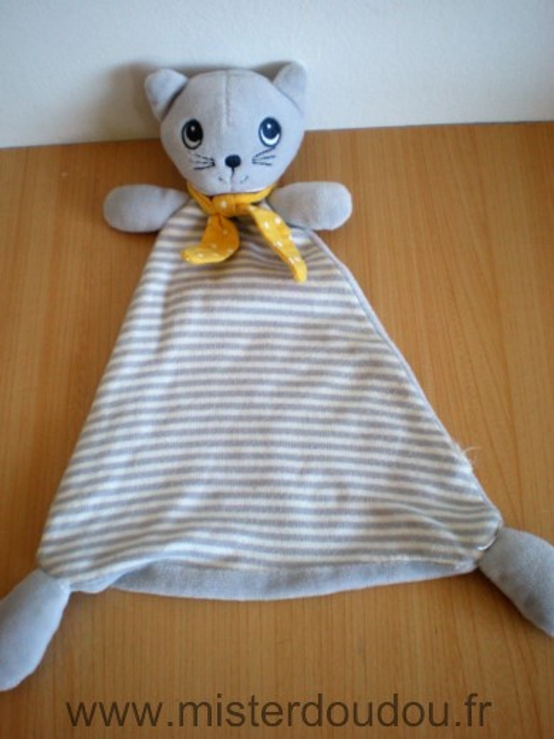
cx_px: 277
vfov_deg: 49.0
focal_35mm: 38
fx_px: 811
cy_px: 370
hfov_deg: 37.7
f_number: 3.1
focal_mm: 6.3
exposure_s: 1/36.8
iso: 200
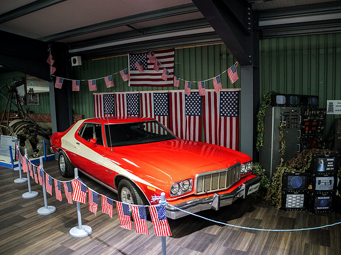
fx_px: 264
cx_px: 176
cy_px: 125
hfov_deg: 65.8
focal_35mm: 27
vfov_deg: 51.8
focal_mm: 12
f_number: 3.2
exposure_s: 1/80
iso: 1600
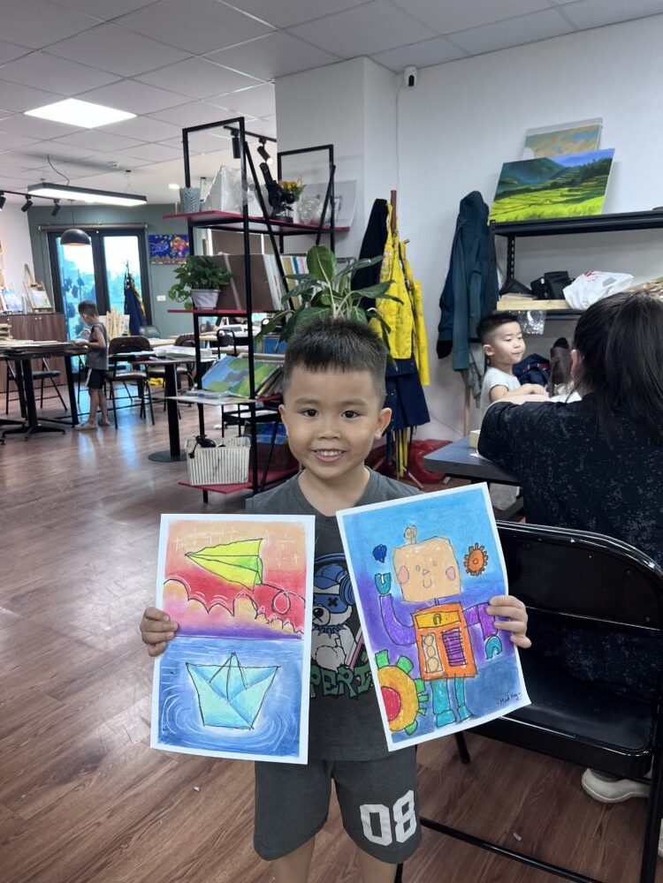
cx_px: 332
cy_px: 442
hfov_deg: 53.1
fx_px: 664
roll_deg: +1.7
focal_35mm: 26
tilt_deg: -11.1
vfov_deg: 67.3
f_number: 1.5
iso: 100
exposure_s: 1/100
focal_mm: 5.7
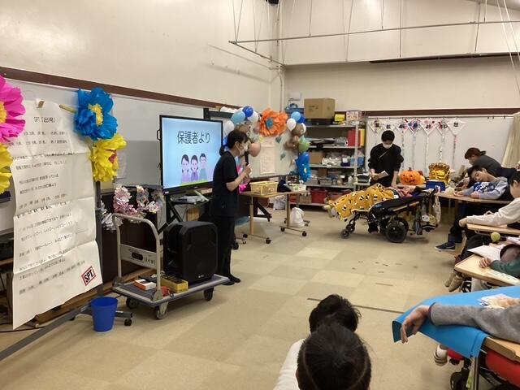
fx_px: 466
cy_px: 195
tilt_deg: -6.9
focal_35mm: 31
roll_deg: -1.4
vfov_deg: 45.4
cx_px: 260
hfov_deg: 58.4
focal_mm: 3.3
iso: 250
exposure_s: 1/60
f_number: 2.4
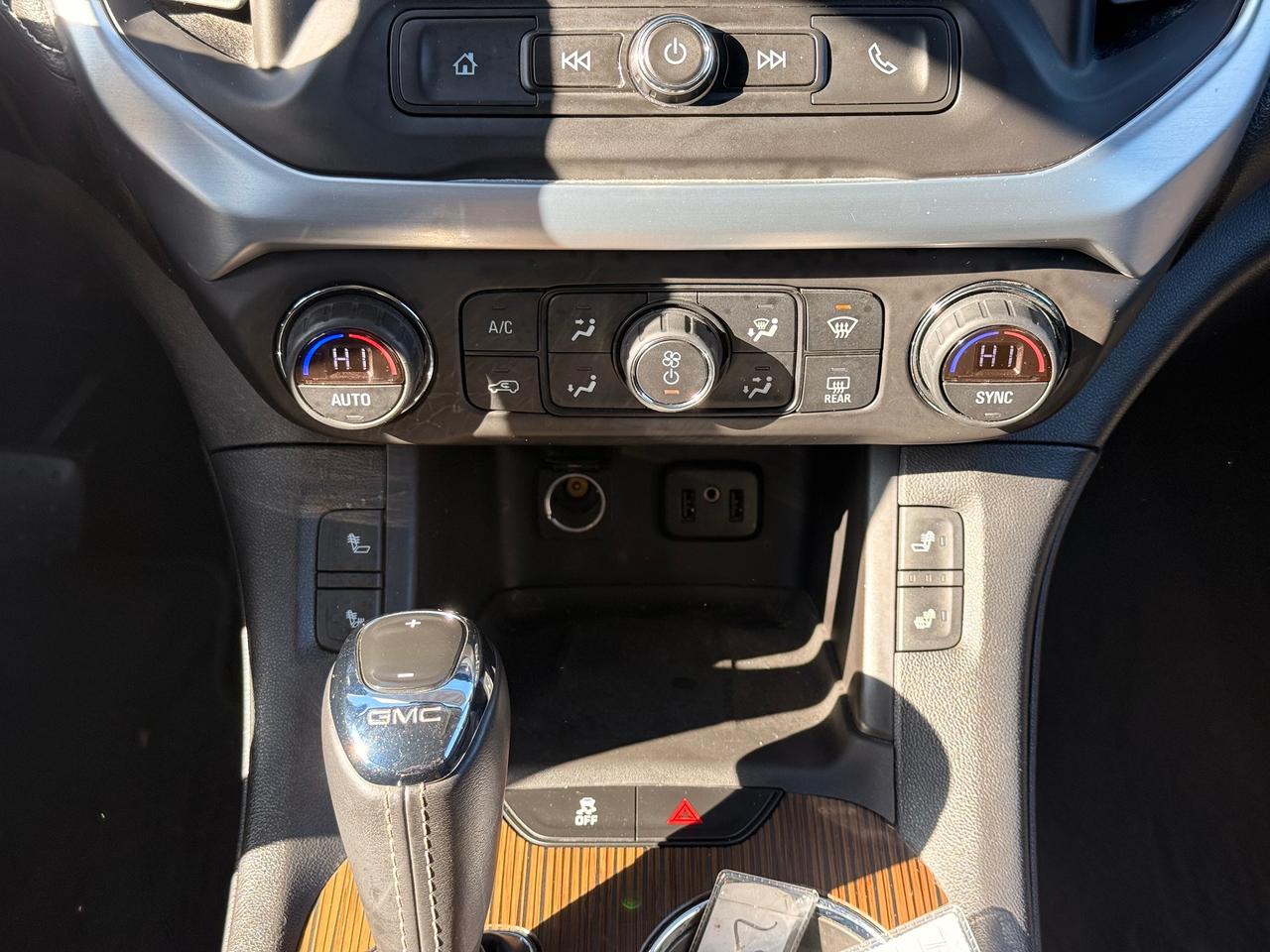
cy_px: 476
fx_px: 1761
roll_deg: -0.6
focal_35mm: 48
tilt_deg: -39.7
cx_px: 635
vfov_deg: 30.3
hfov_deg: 39.7
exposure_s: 1/153
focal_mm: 6.76
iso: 64
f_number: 1.78
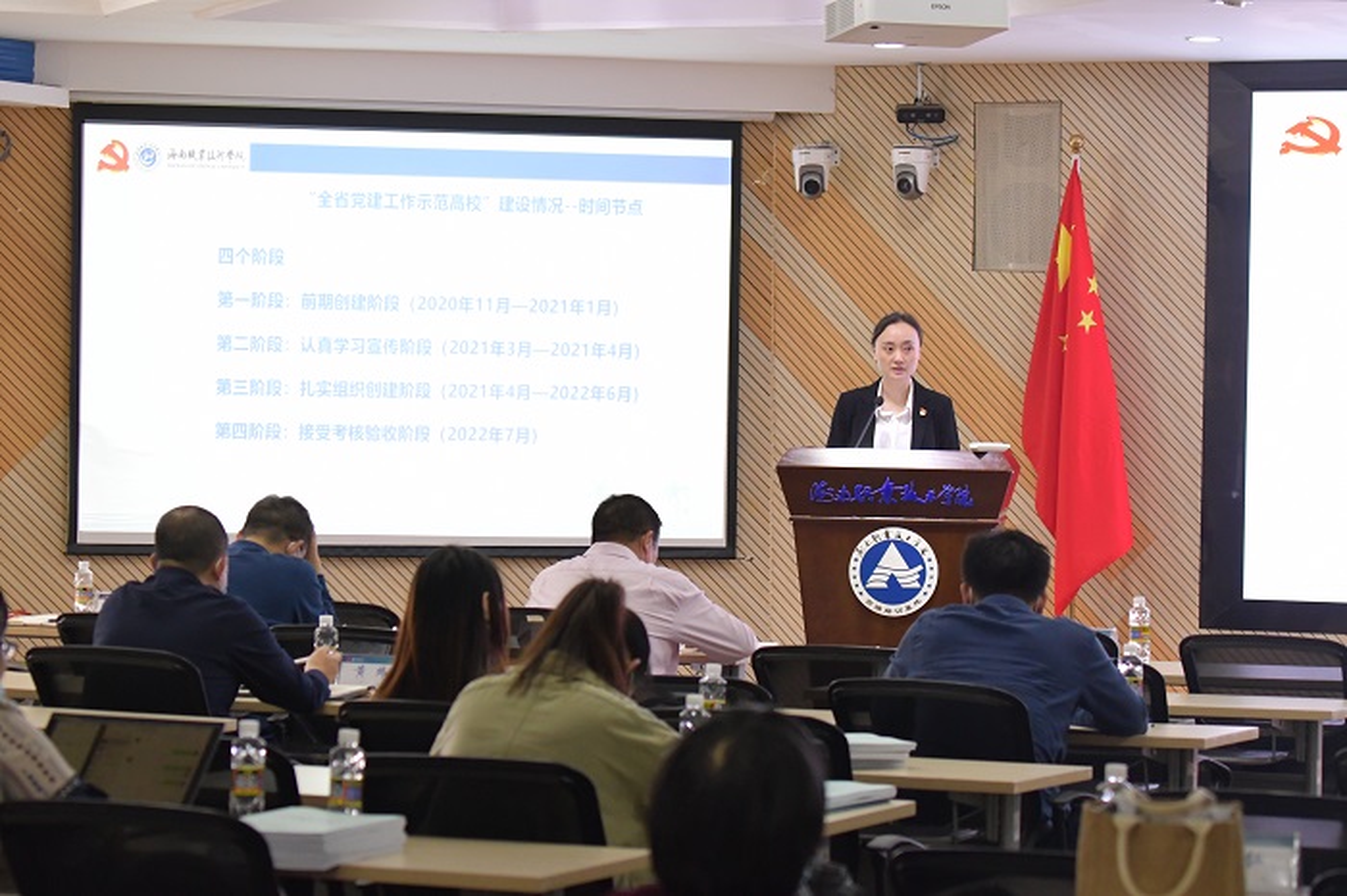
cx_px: 674
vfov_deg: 10.7
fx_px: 4768
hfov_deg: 16.1
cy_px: 448
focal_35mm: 128
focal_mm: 85
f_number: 4.8
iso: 2800
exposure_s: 1/160
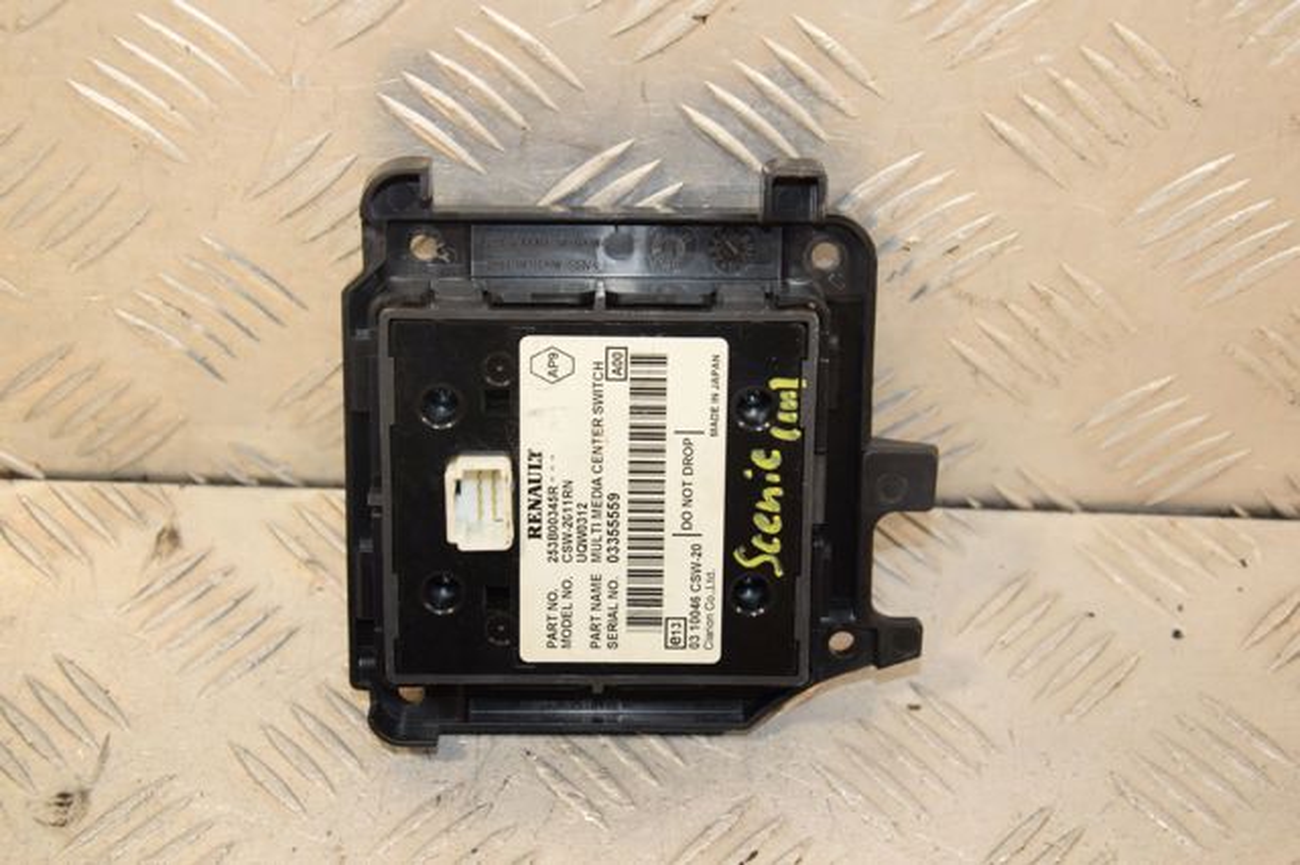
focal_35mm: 72
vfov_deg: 18.9
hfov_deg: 28.1
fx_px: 2599
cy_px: 432
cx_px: 650
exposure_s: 1/200
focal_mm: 48
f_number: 6.3
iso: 1600
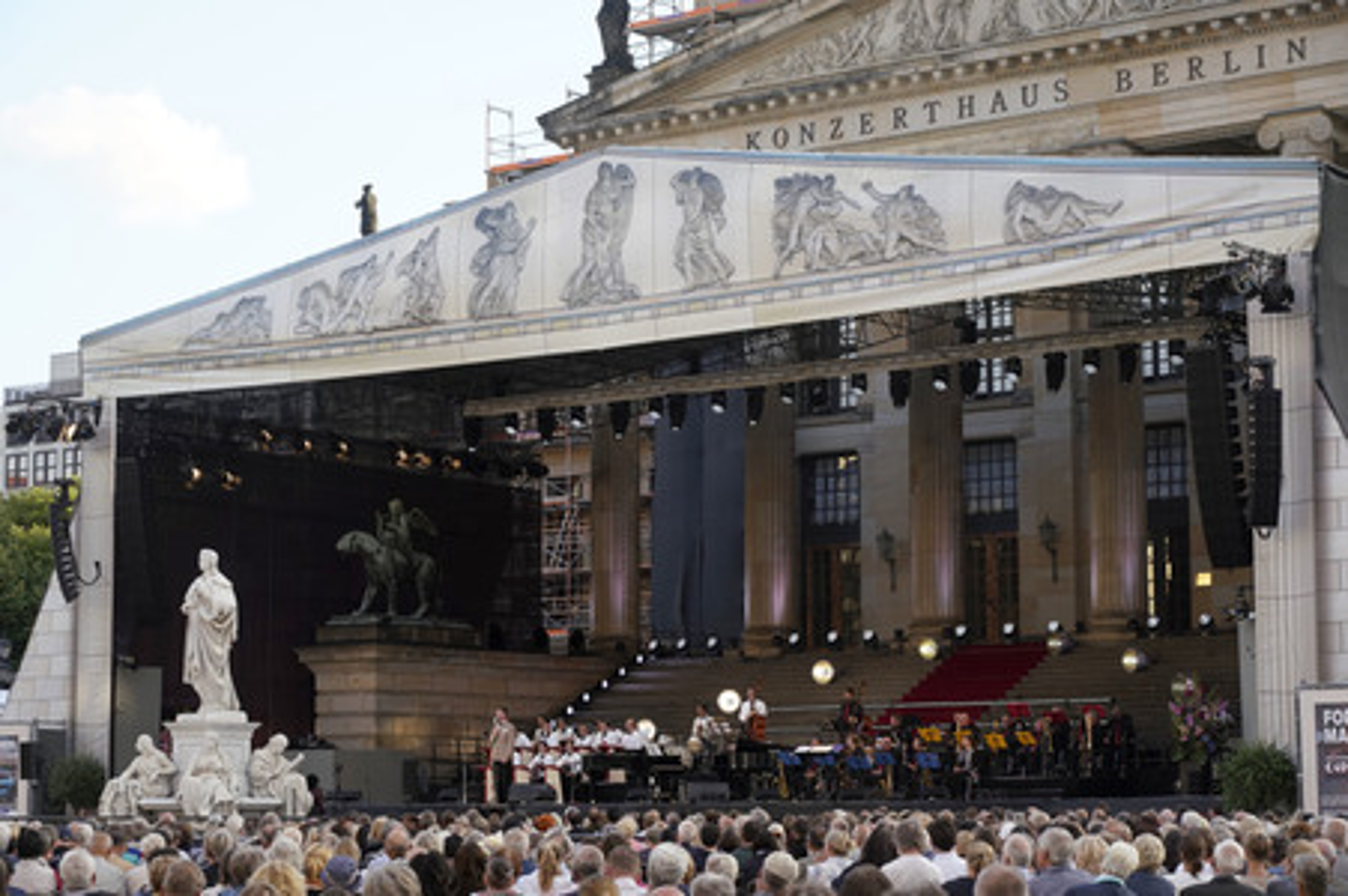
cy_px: 448
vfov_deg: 18.2
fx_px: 2806
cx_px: 674
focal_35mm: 75
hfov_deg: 27.0
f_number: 9
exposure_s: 1/200
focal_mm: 75
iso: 640
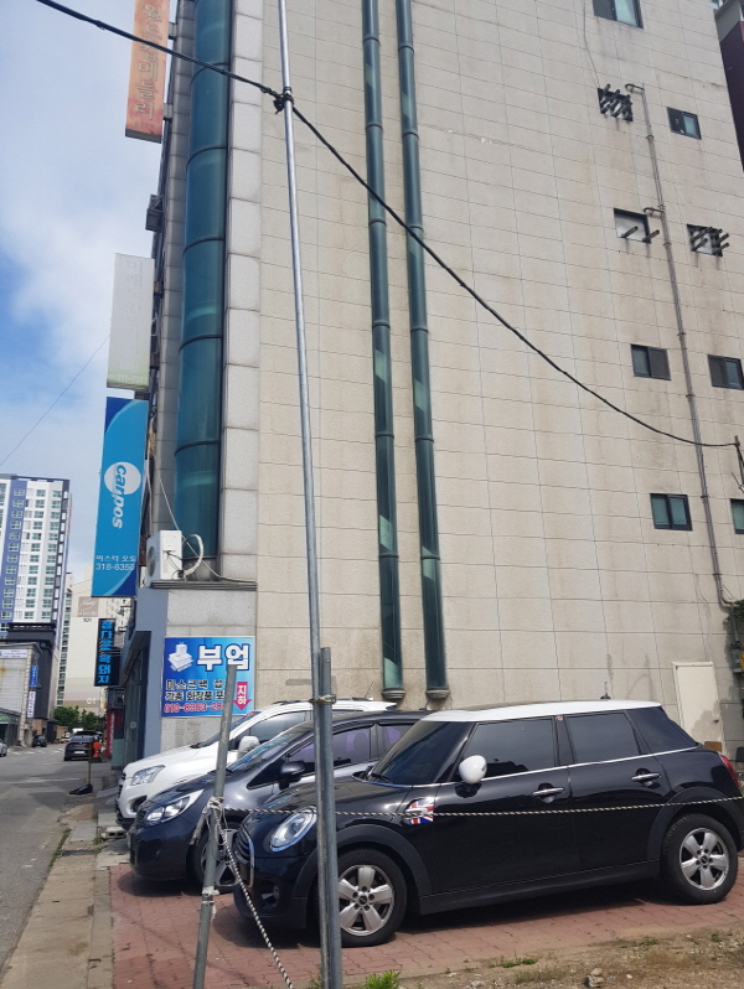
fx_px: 744
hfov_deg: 53.1
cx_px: 372
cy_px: 494
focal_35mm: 26
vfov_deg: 67.3
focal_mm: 4.2
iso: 40
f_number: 1.7
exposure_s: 1/2144
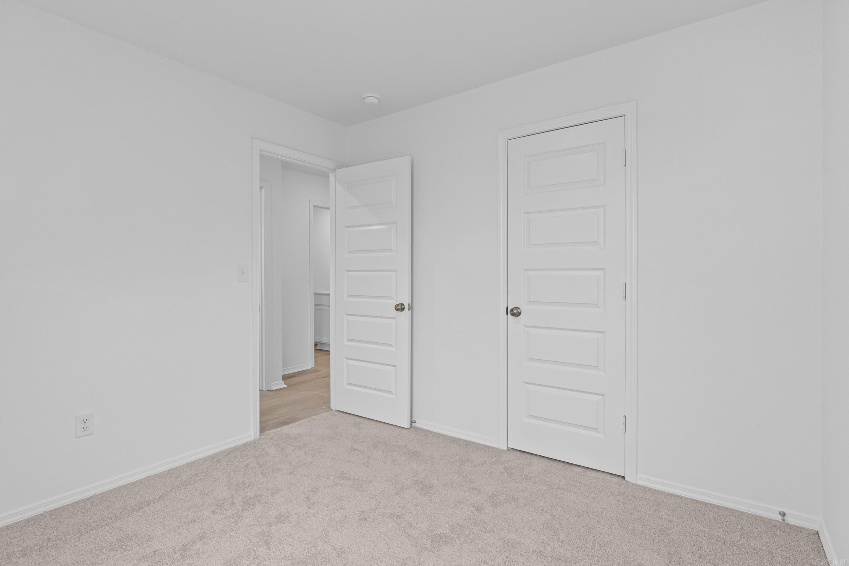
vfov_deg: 67.4
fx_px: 424
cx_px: 424
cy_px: 283
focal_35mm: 18
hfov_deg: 90.0
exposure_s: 1/6
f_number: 9
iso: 250
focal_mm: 12
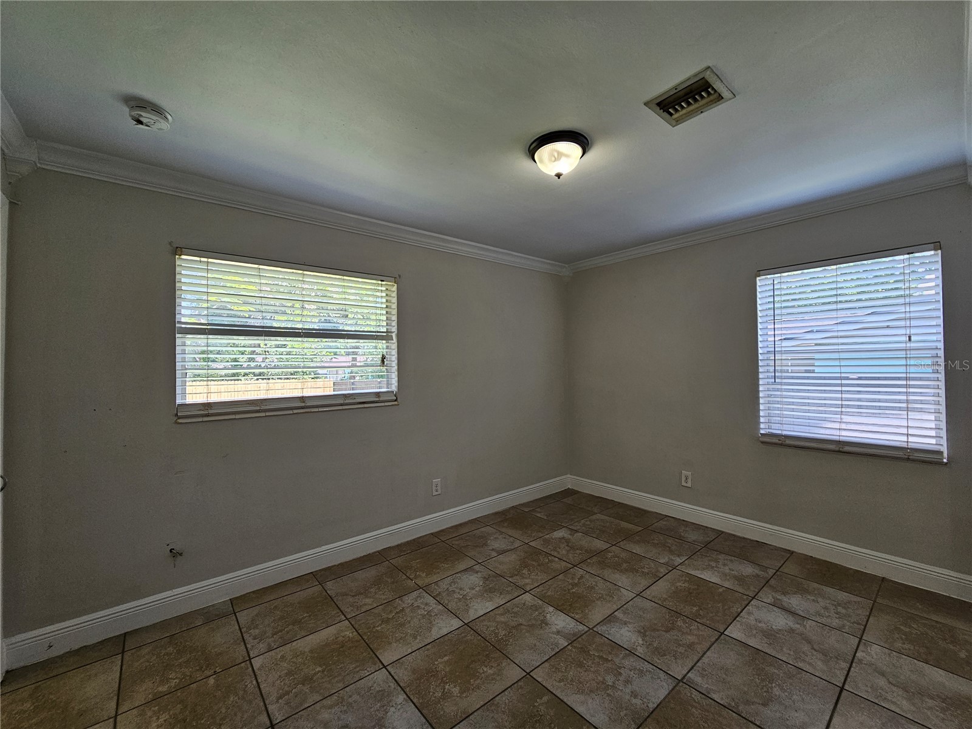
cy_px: 364
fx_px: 365
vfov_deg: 89.9
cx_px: 486
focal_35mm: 13
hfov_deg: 106.2
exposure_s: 1/60
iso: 50
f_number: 2.2
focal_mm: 2.2
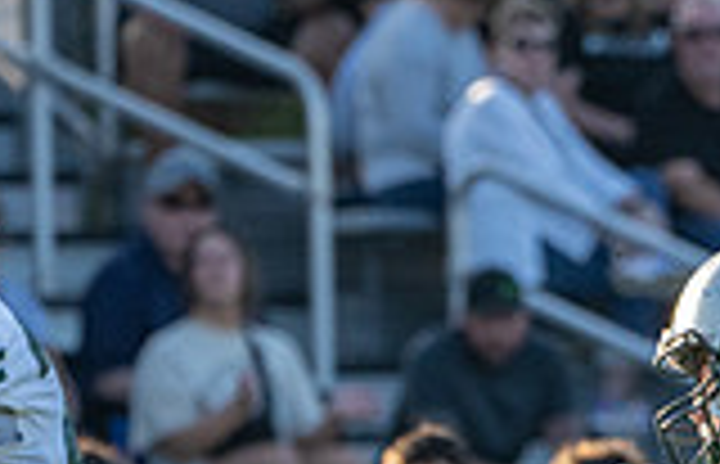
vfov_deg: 0.8
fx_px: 34810
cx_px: 778
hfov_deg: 1.2
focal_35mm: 1759
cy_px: 842
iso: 1600
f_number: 8
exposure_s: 1/1250
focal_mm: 400
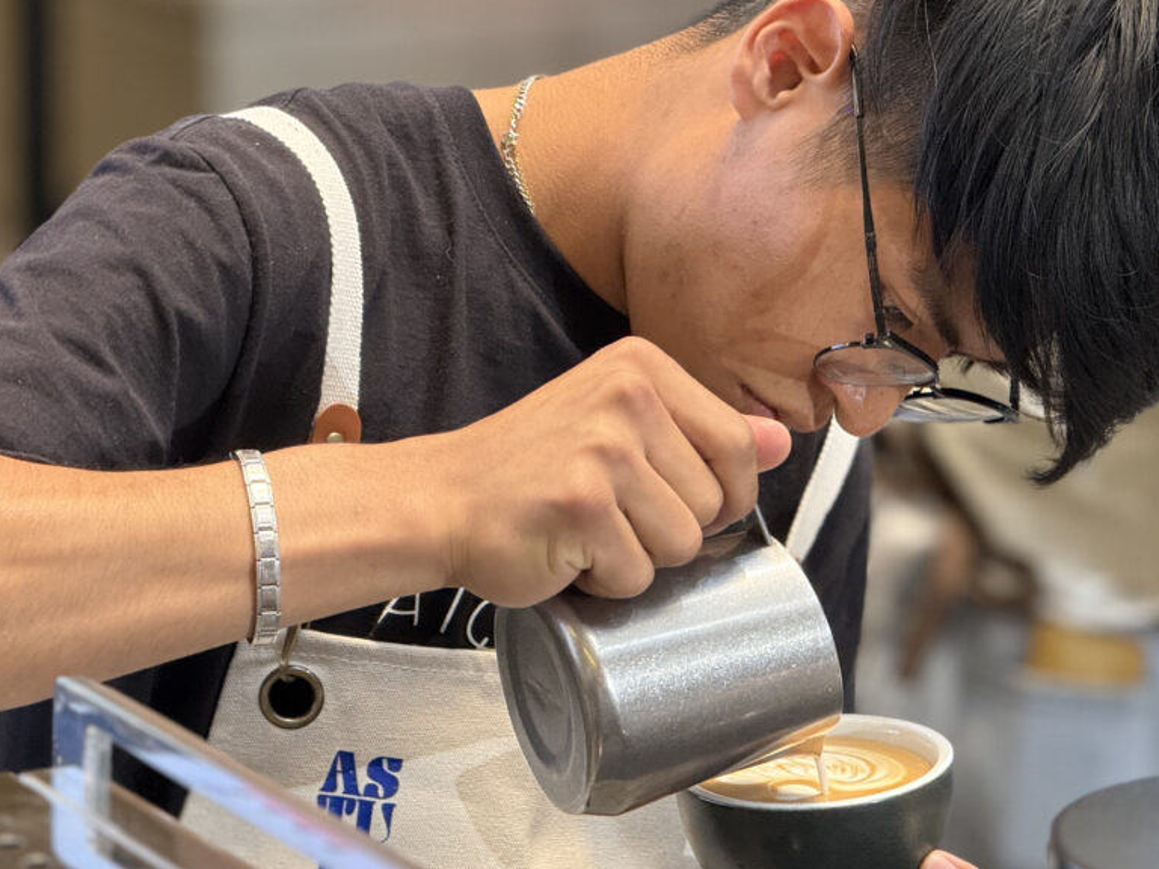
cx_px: 655
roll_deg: -0.4
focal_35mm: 160
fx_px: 5357
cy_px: 400
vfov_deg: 9.3
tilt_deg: -12.8
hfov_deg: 12.3
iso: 400
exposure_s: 1/60
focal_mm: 15.66
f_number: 2.8
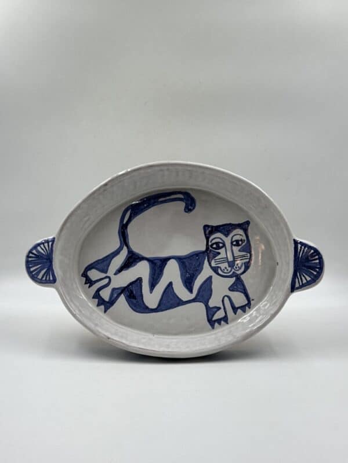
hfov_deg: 30.3
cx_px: 174
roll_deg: +0.2
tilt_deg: -9.4
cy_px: 232
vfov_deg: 39.7
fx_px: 643
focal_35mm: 48
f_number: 1.78
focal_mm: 6.86
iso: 64
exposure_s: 1/390
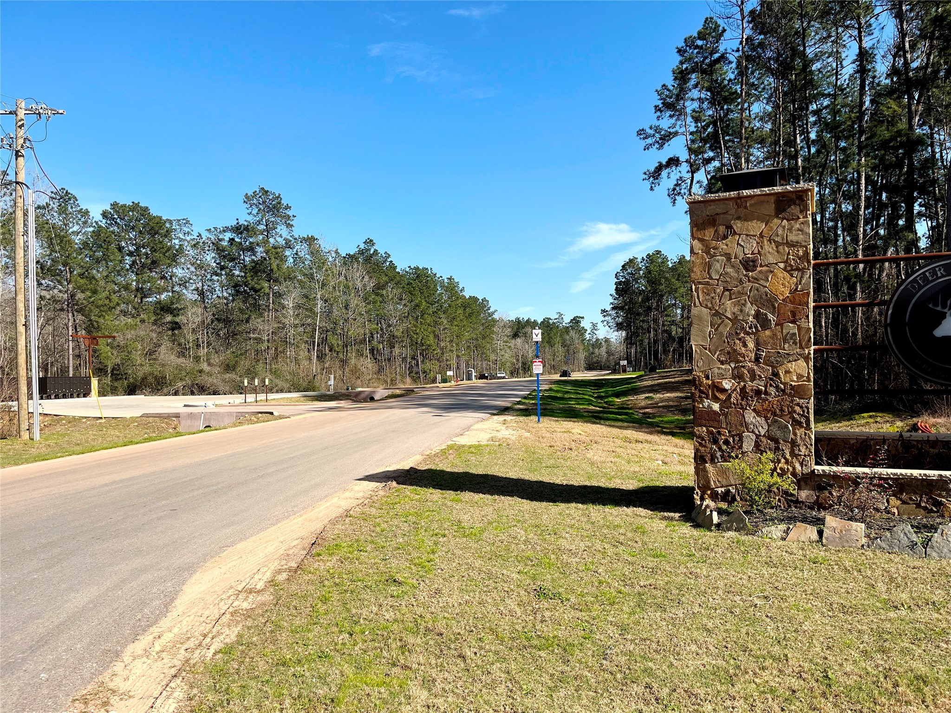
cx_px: 476
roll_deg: -0.2
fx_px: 714
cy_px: 356
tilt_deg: +1.9
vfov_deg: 53.1
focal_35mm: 26
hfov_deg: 67.3
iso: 50
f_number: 1.6
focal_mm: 5.1
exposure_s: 1/3135
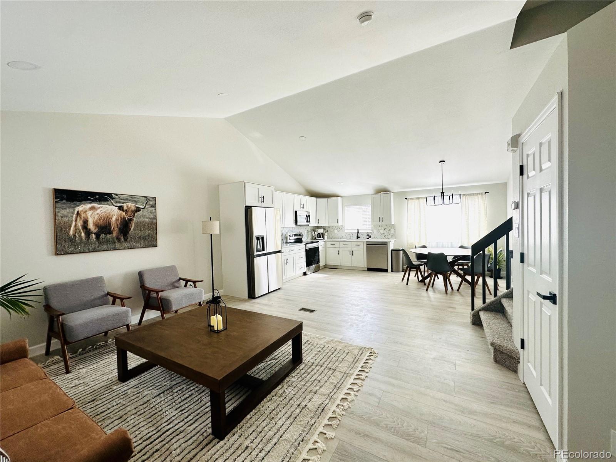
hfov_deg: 102.1
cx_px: 308
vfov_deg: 85.7
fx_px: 249
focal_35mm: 14
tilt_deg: -1.7
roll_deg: +1.3
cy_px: 231
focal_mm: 2.22
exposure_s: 1/99
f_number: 2.2
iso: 64
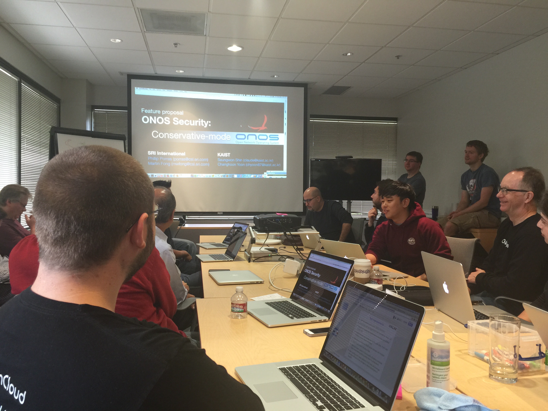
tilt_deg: -1.1
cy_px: 206
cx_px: 274
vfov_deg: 48.2
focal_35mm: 29
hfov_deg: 61.7
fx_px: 459
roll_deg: -1.3
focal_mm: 4.15
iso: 50
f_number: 2.2
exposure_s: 1/15
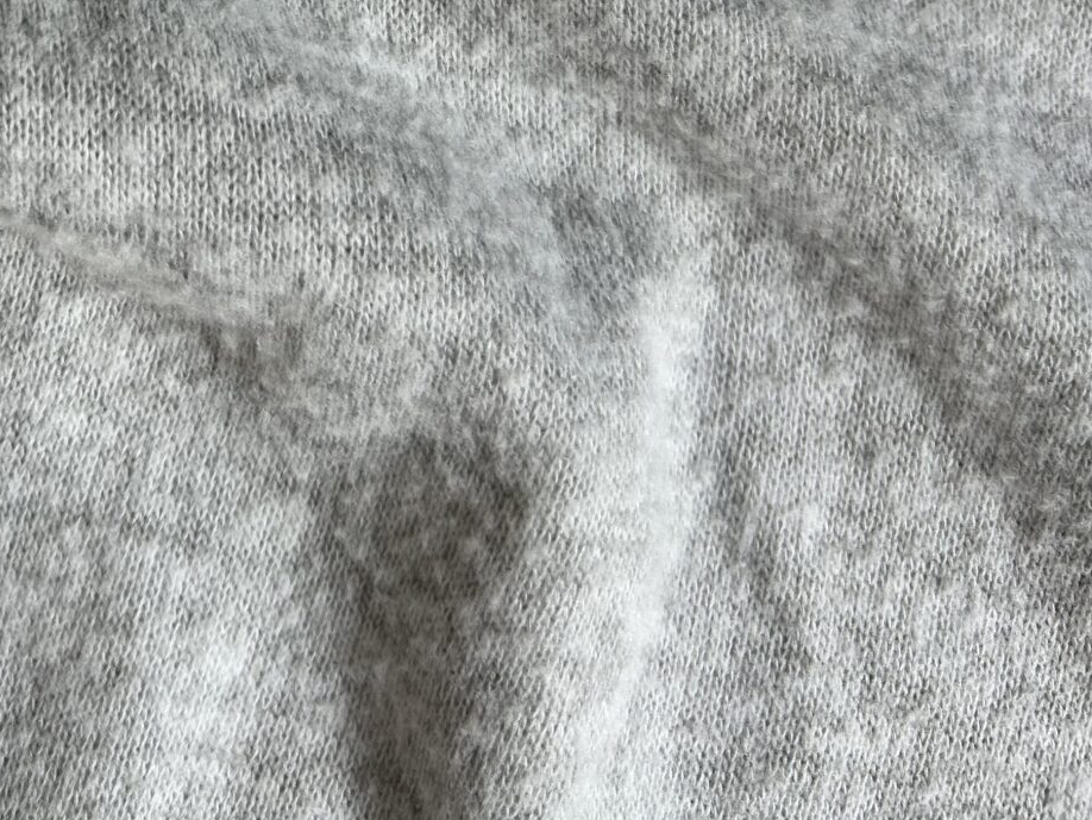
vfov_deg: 22.2
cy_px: -289
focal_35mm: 58
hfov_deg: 32.2
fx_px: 1830
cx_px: 197
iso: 50
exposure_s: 1/121
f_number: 1.5
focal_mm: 5.7
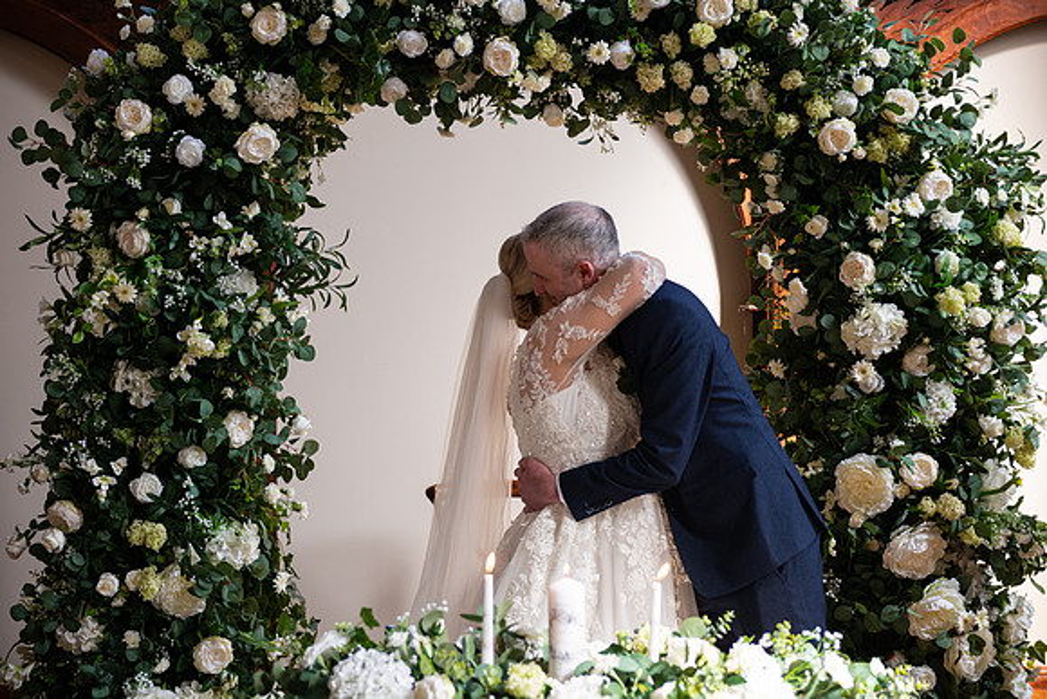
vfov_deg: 22.6
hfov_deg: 33.4
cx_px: 524
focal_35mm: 60
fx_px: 1745
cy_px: 350
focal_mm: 60
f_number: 3.5
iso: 500
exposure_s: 1/160
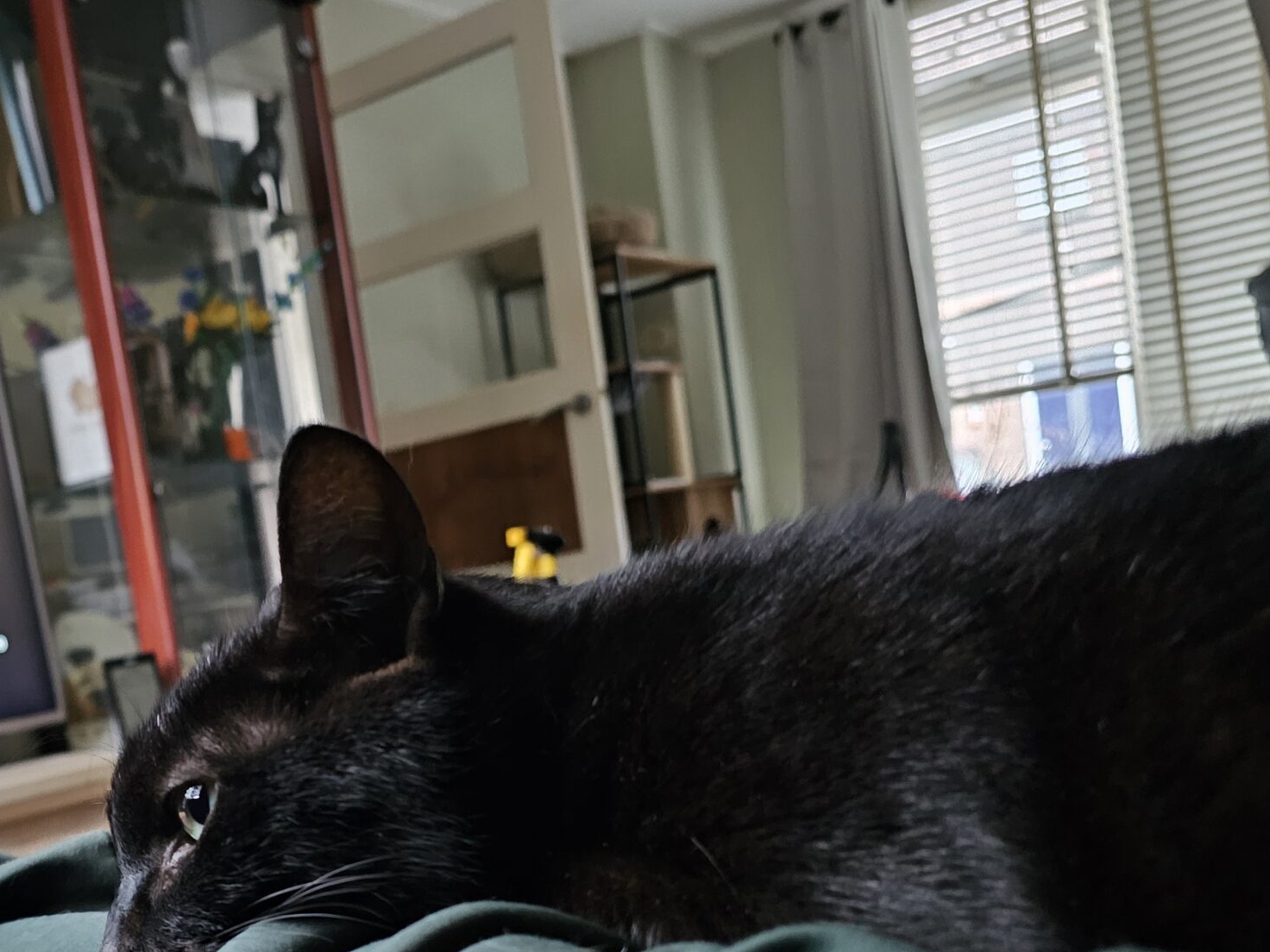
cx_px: 256
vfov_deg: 35.0
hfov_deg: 44.5
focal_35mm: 40
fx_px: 1468
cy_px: 737
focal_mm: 6.3
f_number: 1.7
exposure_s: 1/25
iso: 1250
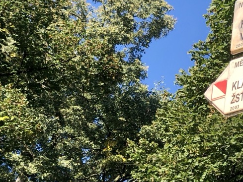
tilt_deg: +28.9
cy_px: 107
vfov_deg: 8.7
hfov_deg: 11.4
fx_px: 1194
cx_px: 302
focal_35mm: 170
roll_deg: -3.7
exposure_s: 1/873
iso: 16
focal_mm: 6
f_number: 2.4
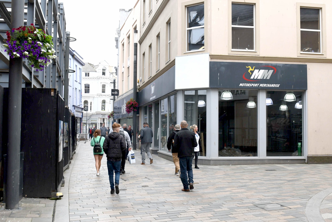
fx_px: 360
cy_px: 111
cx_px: 166
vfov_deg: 34.2
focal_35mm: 39
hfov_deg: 49.6
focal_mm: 26
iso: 800
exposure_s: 1/1000
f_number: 5.6
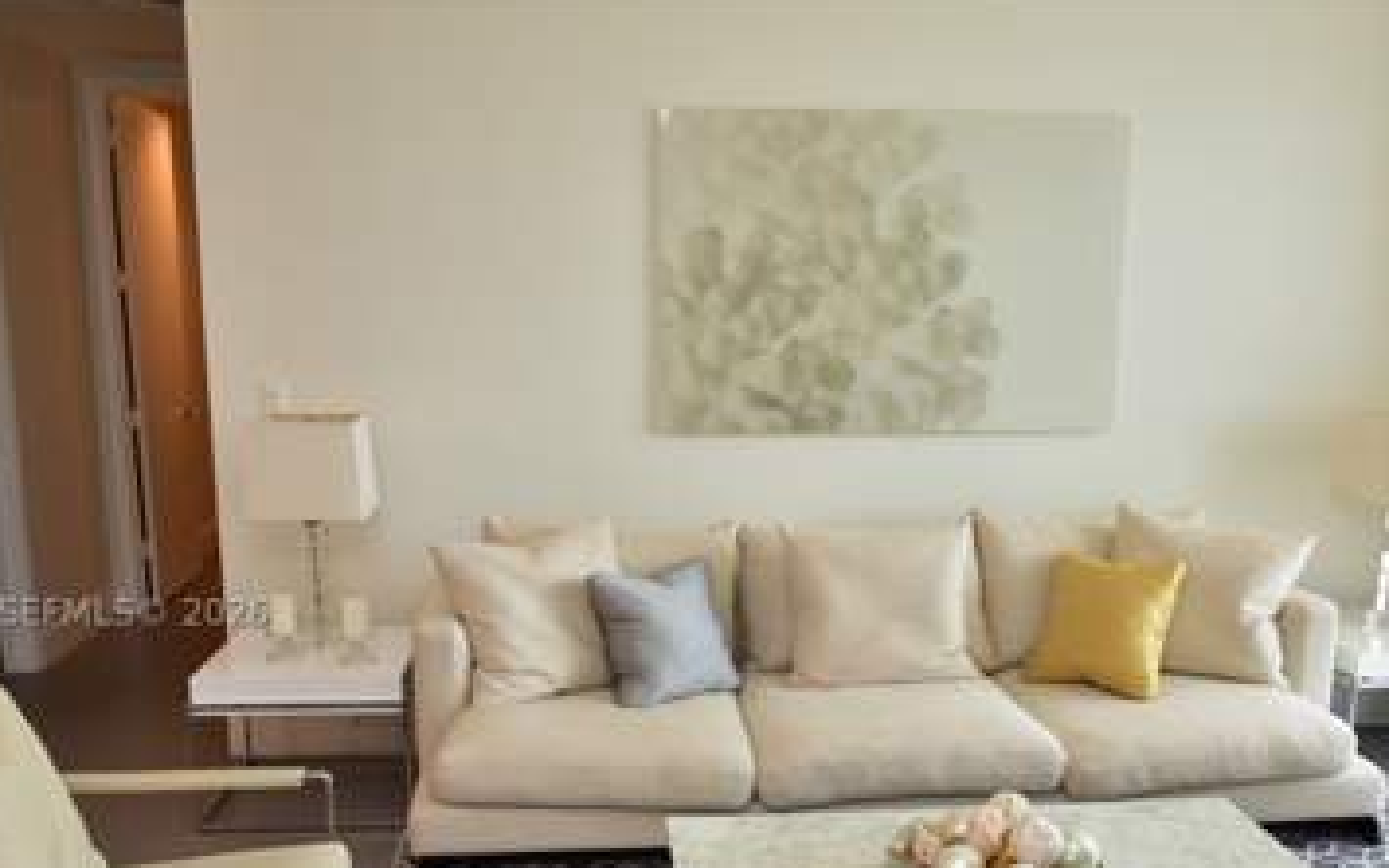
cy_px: 608
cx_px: 704
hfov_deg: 58.1
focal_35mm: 33
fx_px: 1249
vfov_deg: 37.7
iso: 800
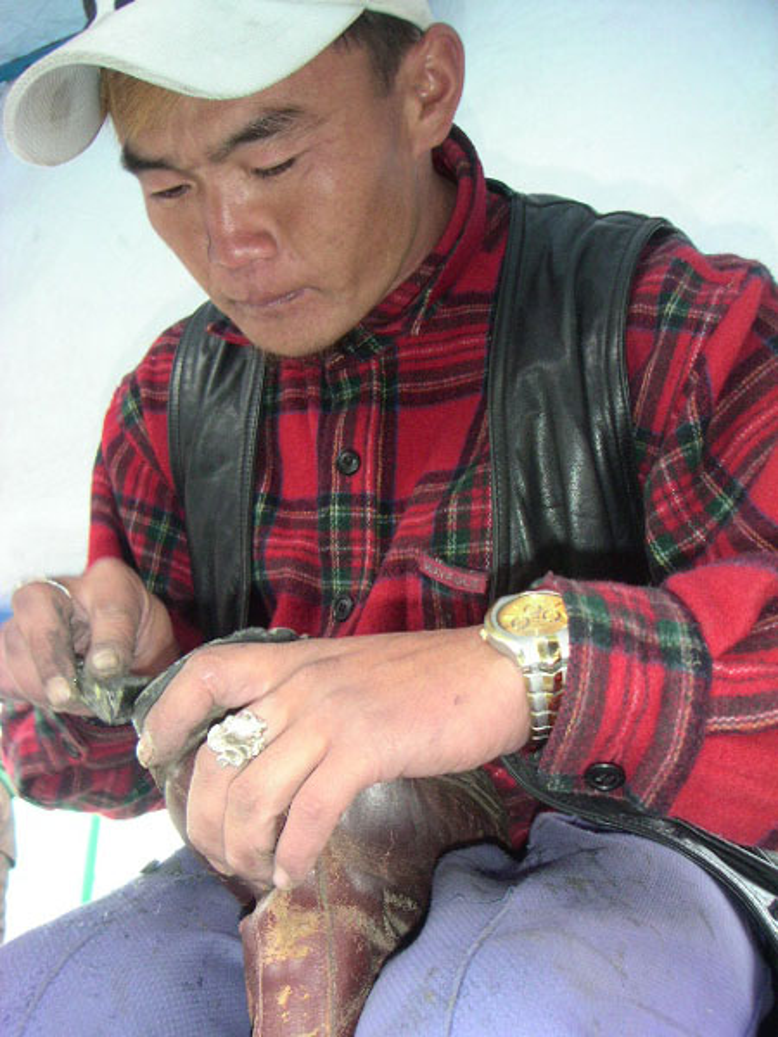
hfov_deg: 37.7
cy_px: 518
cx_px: 389
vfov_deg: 49.0
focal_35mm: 38
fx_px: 1139
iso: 160
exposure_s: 1/50
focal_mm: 6
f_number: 2.8
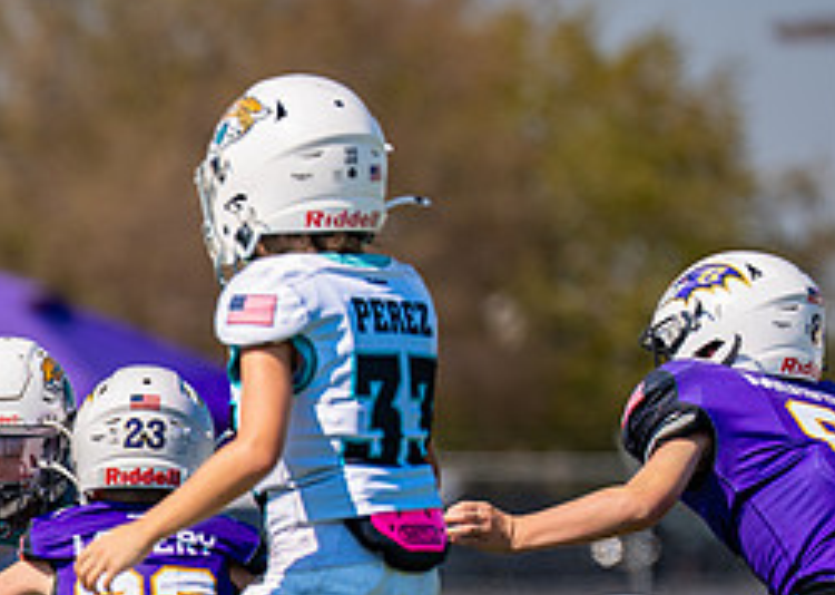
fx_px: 13195
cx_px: -80
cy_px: 597
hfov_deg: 3.6
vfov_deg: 2.6
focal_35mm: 557
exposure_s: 1/2500
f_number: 2.8
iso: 100
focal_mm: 200
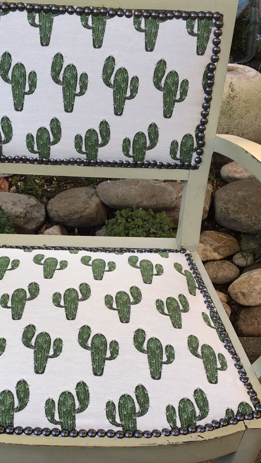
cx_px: 82
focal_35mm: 49
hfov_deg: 24.3
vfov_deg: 41.6
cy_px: 304
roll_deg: -2.1
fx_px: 603
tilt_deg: -39.3
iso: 25
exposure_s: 1/100
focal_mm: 4.15
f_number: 2.2
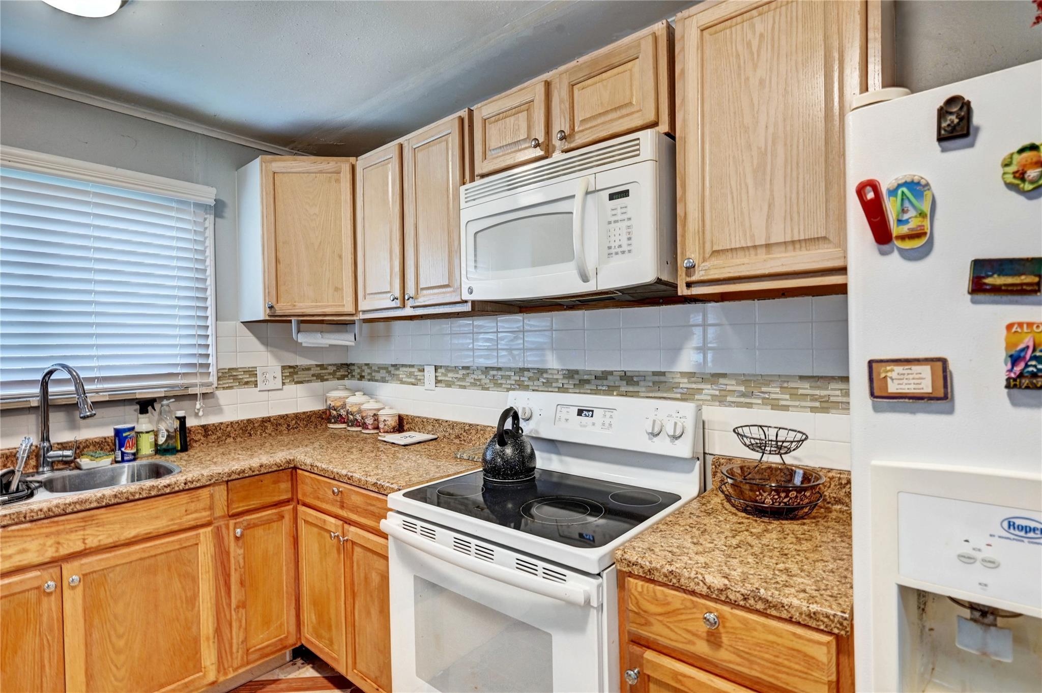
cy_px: 346
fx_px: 521
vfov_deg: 67.3
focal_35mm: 18
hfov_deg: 90.0
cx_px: 521
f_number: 8
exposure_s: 1/4
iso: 400
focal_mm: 18
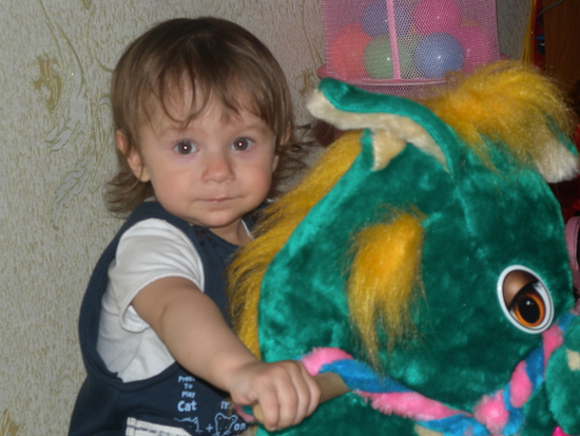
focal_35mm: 85
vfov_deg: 17.4
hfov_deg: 23.0
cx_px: 290
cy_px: 218
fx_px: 1425
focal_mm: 18.3
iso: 76
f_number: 5
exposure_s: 1/60
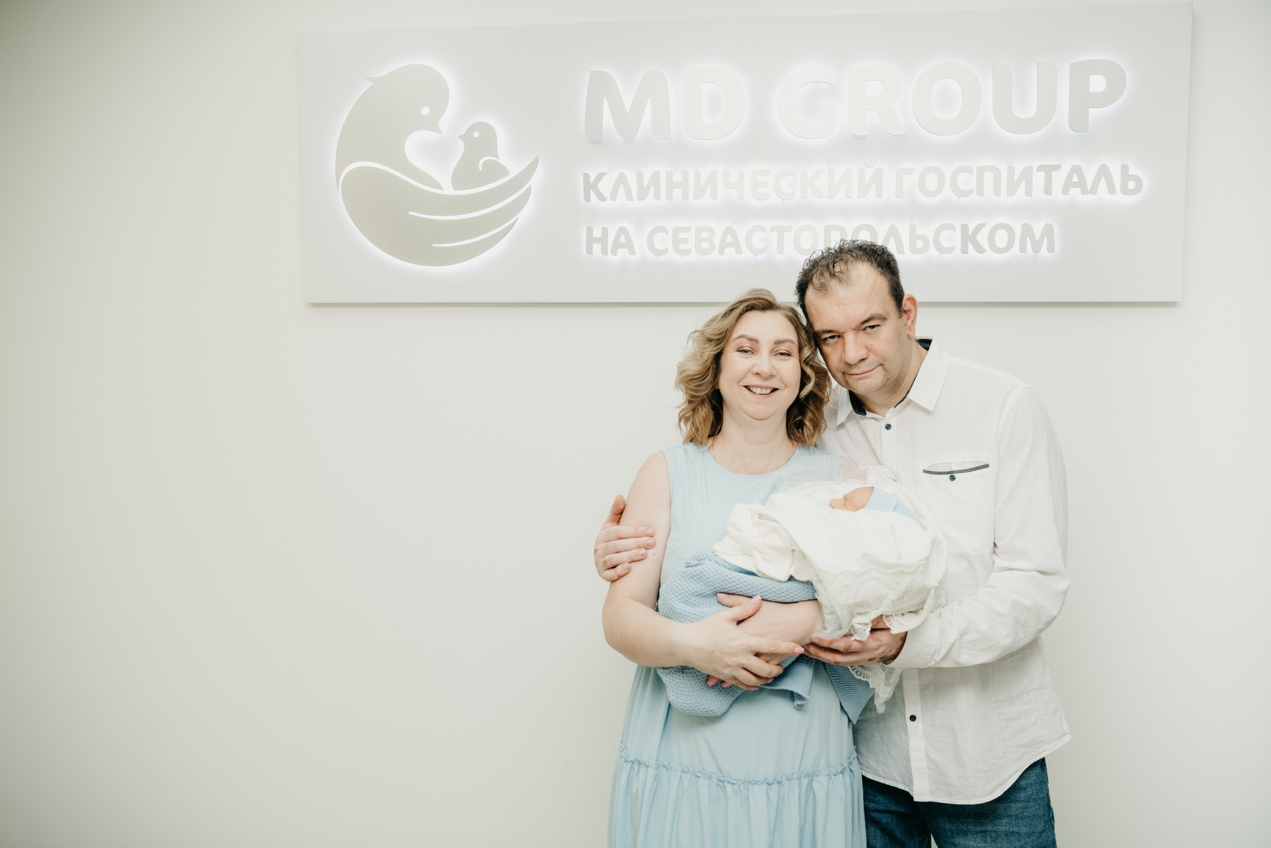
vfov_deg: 37.9
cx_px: 636
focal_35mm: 35
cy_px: 424
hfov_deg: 54.5
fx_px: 1234
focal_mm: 34
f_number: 4
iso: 160
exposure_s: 1/160
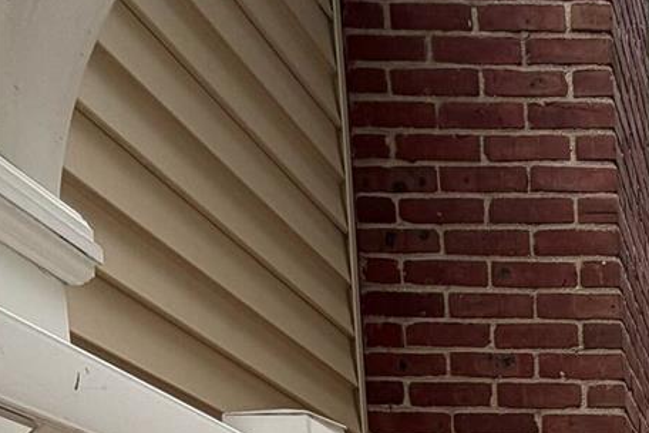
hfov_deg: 32.1
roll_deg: +0.1
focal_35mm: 49
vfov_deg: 19.1
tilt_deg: -7.1
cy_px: 826
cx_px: 813
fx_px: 883
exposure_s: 1/127
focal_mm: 2.22
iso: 40
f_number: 2.2
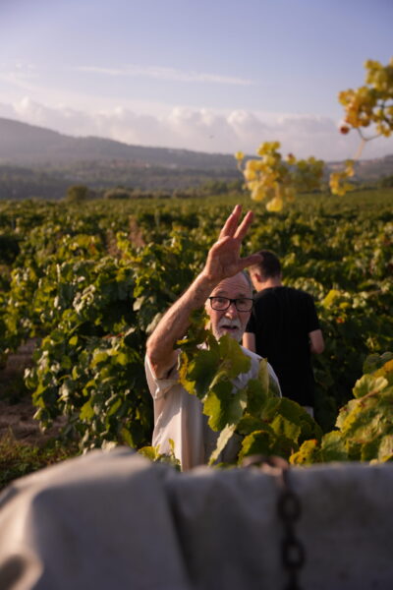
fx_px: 666
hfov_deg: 32.9
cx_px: 196
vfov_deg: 47.7
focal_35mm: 41
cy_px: 295
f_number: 2.8
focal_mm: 40.7
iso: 320
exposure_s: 1/5000
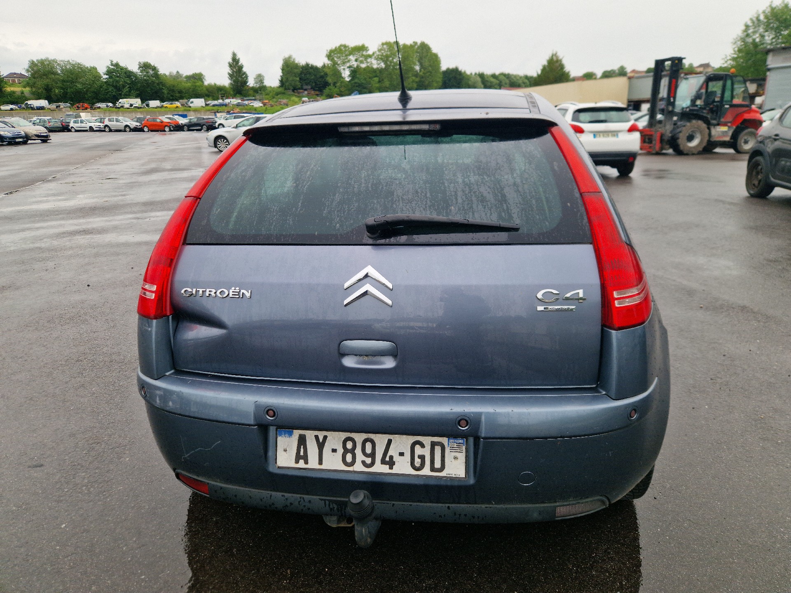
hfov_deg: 73.9
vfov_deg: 58.9
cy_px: 296
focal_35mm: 23
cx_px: 396
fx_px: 526
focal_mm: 5.4
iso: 50
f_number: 1.8
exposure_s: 1/303
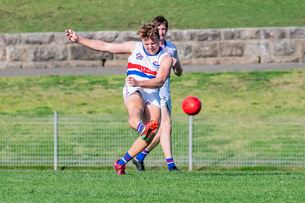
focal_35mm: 1023
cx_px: 133
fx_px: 8666
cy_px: 79
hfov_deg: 2.0
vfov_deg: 1.3
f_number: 10
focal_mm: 420
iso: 800
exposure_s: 1/1600
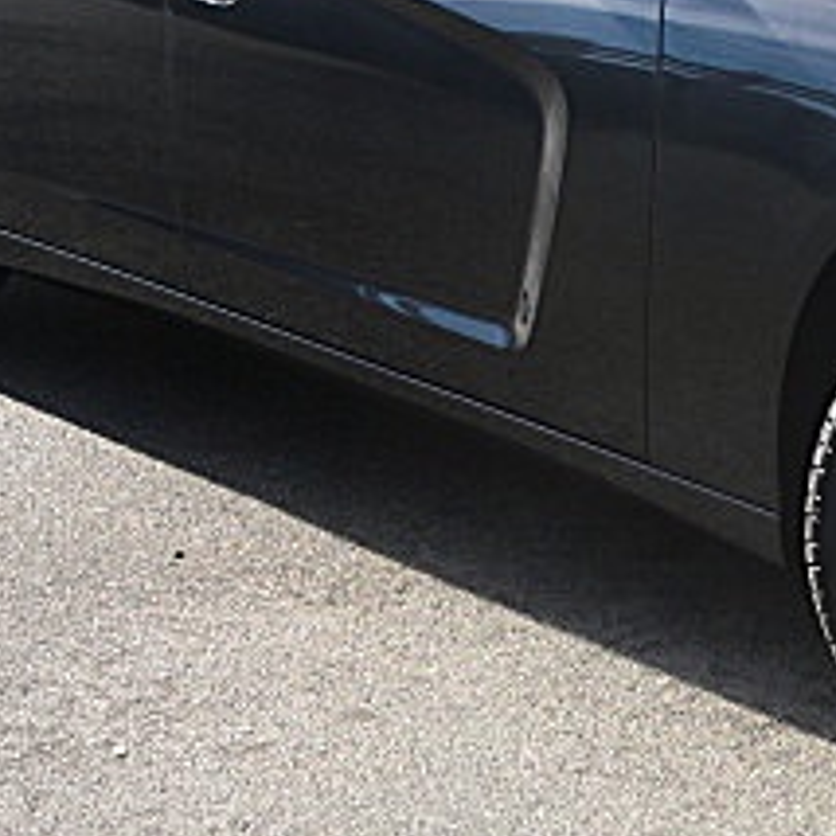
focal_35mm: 95
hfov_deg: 17.7
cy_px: 391
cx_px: 914
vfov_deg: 18.3
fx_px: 2596
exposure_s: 1/200
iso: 50
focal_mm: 6.3
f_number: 2.8
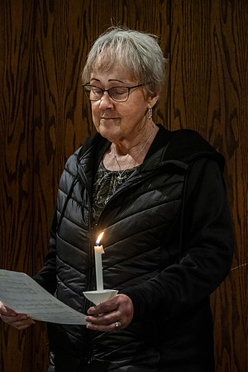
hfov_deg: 11.9
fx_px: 1188
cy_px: 186
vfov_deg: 17.8
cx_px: 124
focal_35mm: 115
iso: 5000
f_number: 13
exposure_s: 1/60
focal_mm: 115
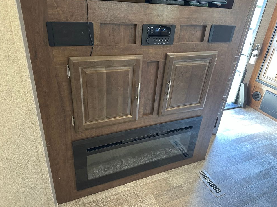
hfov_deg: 69.4
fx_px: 200
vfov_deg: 54.9
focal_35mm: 25
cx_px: 143
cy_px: 102
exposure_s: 1/60
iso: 400
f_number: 1.78
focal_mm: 6.86
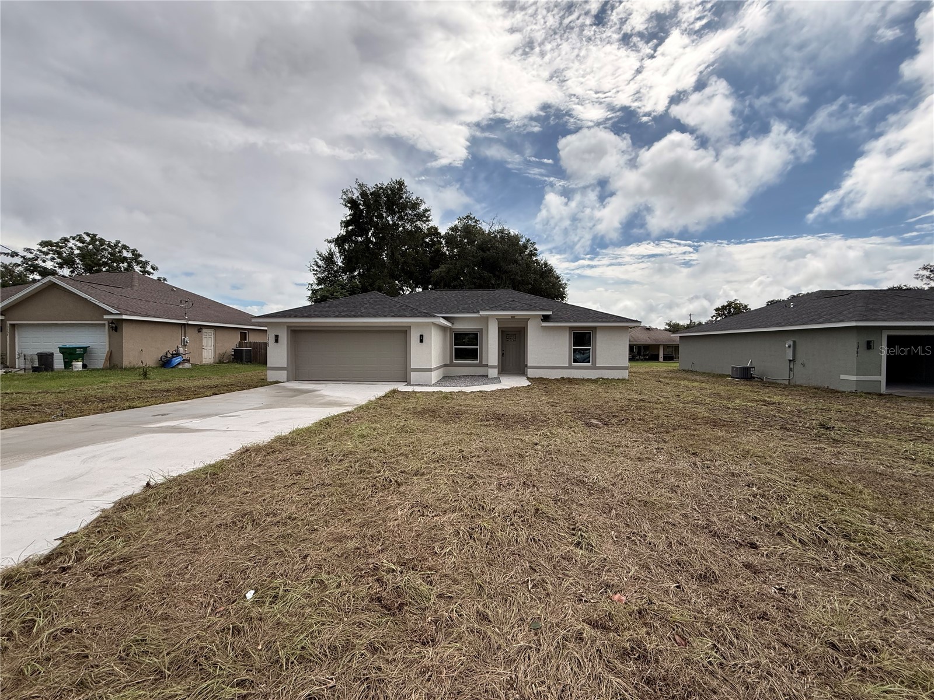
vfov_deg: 85.7
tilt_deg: -0.1
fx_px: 378
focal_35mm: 14
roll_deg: +0.2
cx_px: 467
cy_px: 350
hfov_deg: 102.1
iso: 50
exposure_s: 1/2611
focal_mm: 2.22
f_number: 2.2
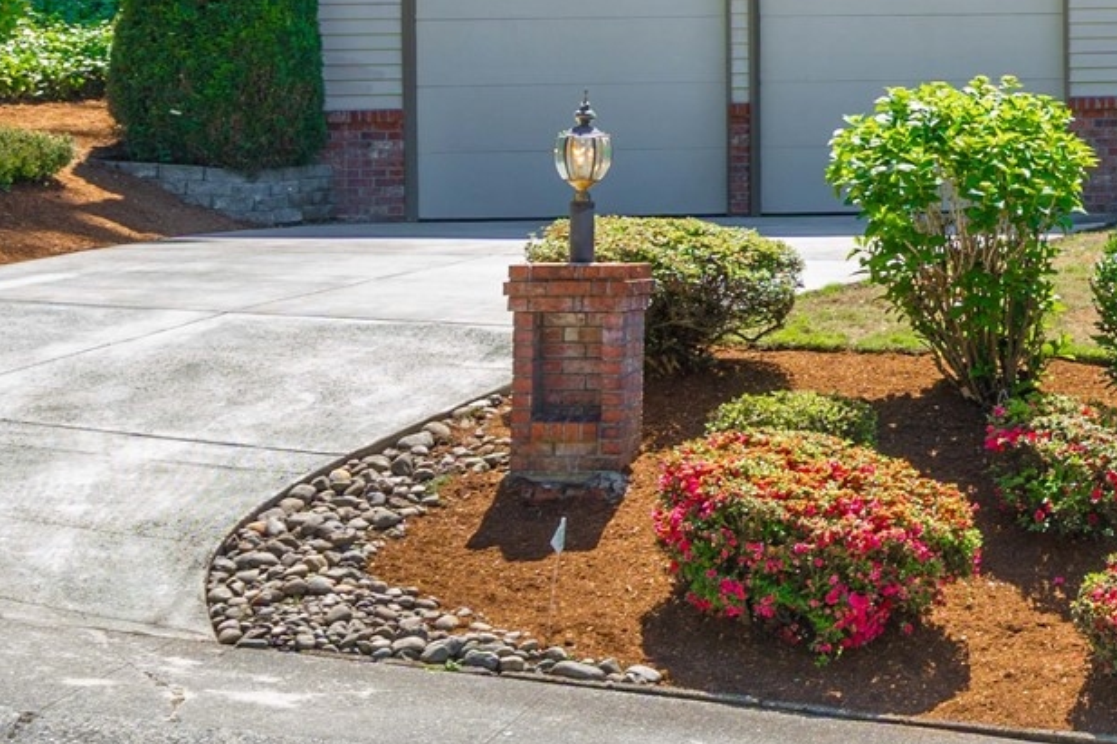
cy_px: -50
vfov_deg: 19.8
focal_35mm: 66
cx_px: 1460
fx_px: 2047
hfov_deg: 26.0
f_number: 6.3
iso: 125
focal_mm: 24
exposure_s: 1/80
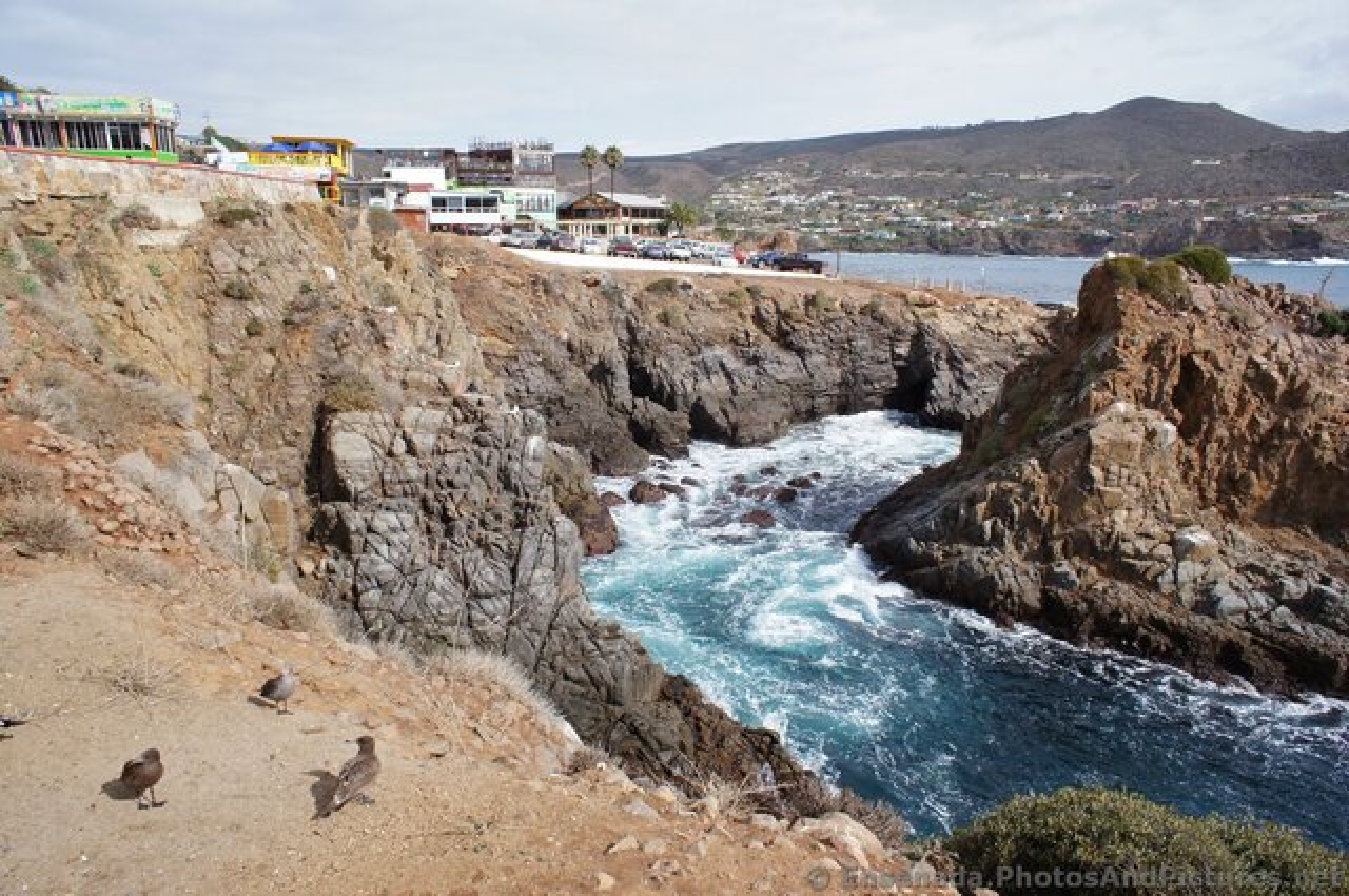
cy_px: 448
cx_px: 674
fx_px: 898
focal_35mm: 24
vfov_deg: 53.0
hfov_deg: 73.8
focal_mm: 16
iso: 200
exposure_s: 1/250
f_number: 13
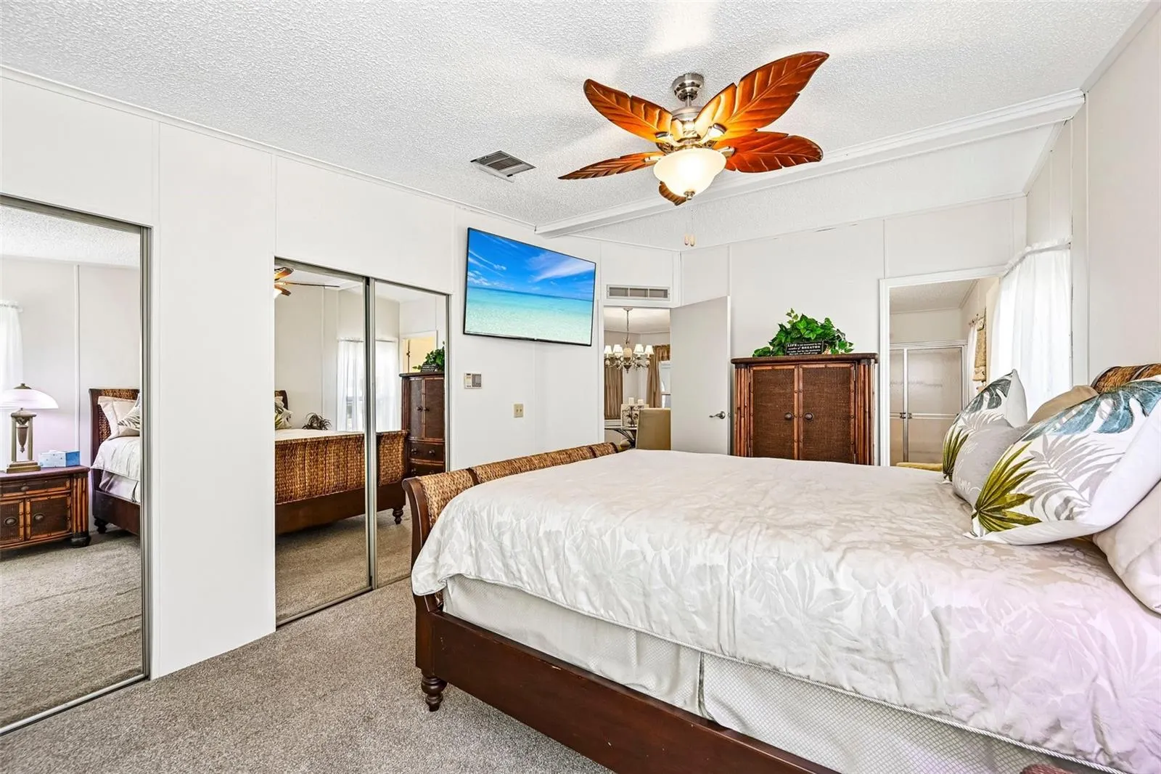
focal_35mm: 14
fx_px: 451
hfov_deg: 104.3
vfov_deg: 81.2
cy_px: 387
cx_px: 580
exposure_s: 1/20
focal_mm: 14
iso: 400
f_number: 8
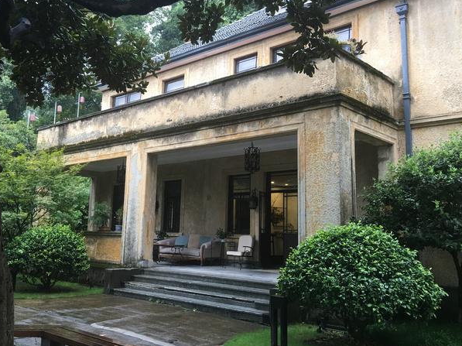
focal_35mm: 35
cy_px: 157
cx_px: 218
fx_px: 467
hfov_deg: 52.6
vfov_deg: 40.6
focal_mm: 4.15
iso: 50
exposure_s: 1/33
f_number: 2.2
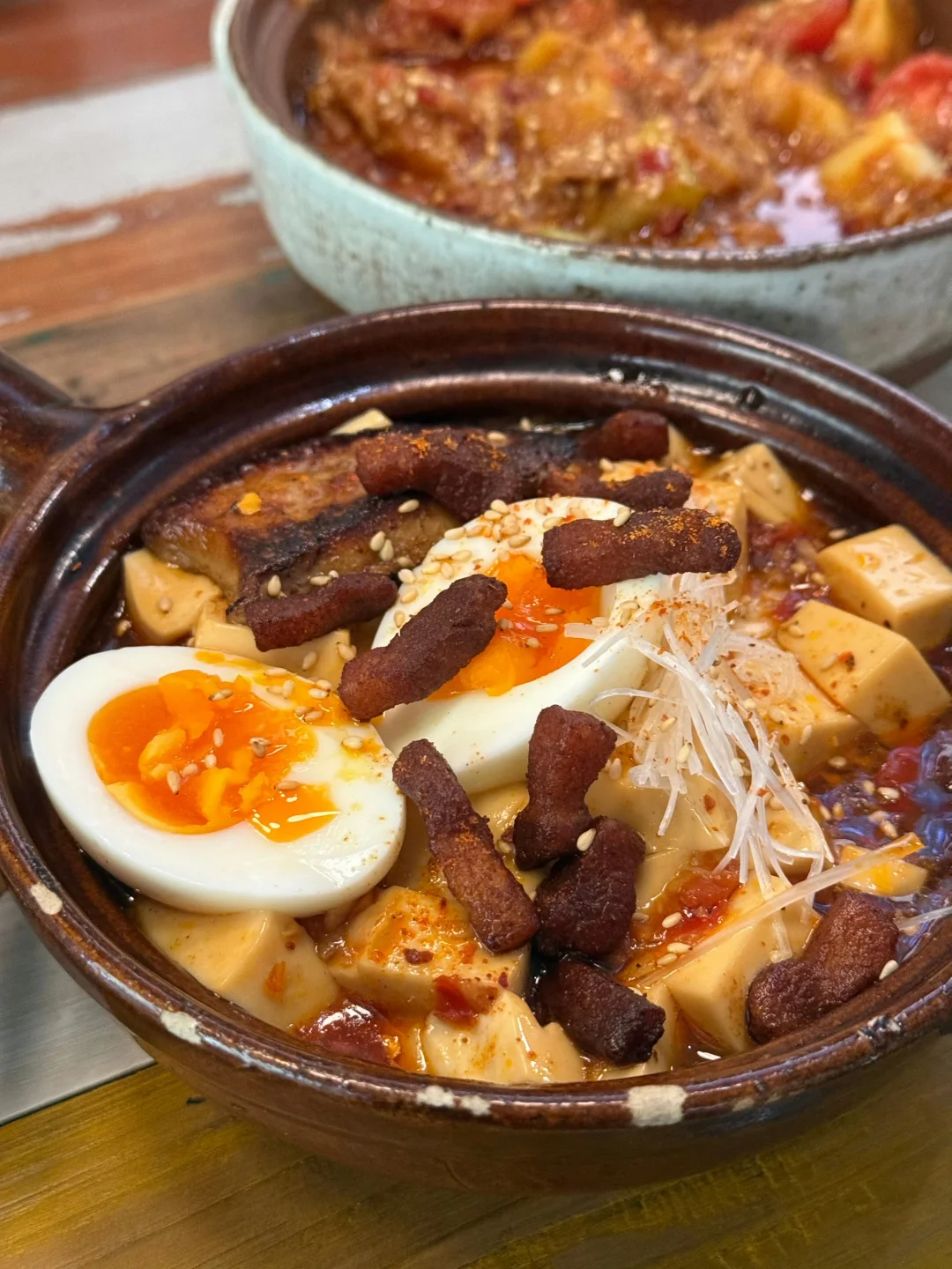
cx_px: 476
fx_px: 1760
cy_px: 634
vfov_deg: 39.7
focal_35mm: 48
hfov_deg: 30.3
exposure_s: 1/33
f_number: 1.78
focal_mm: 6.76
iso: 250
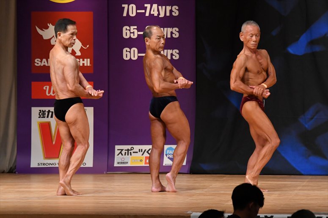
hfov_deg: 7.6
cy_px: 109
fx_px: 2459
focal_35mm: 270
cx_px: 164
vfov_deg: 5.1
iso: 4000
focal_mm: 180
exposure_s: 1/400
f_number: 5.6
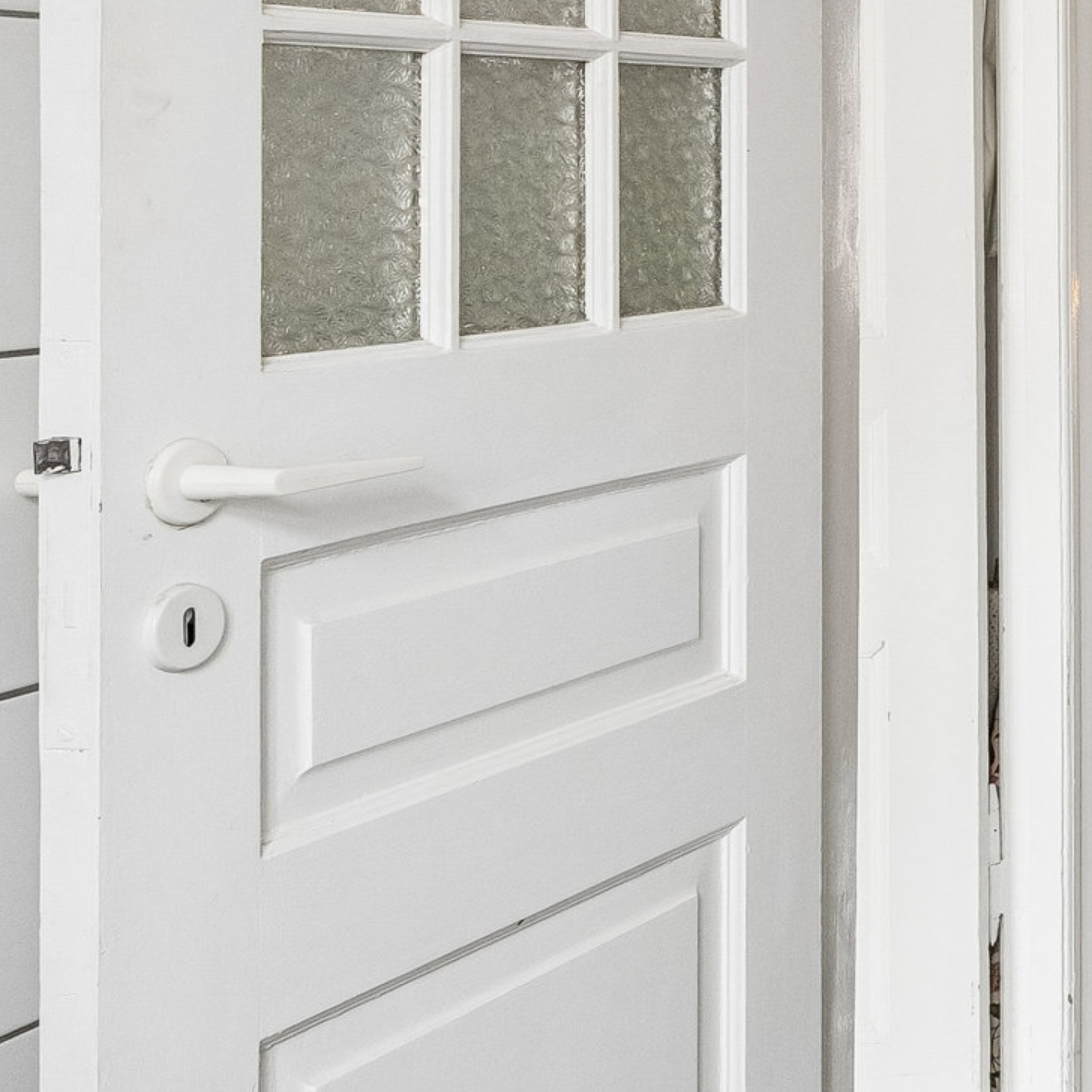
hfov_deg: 19.0
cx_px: 2085
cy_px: 220
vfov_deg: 26.8
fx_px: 2248
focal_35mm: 63
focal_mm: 12
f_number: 7.1
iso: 250
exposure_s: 1/1.67
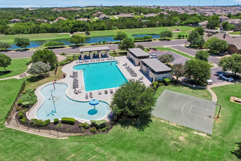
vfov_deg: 55.1
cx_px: 125
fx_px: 154
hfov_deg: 76.1
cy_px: 82
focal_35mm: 23
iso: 140
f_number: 2.8
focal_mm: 8.4
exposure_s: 1/2500
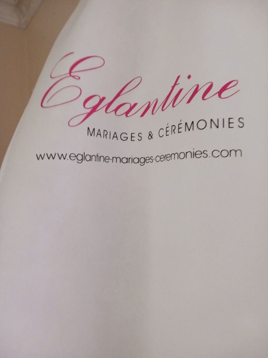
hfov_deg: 51.4
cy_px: 179
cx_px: 134
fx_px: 279
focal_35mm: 27
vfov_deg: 65.3
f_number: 1.8
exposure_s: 1/20
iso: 800
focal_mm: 4
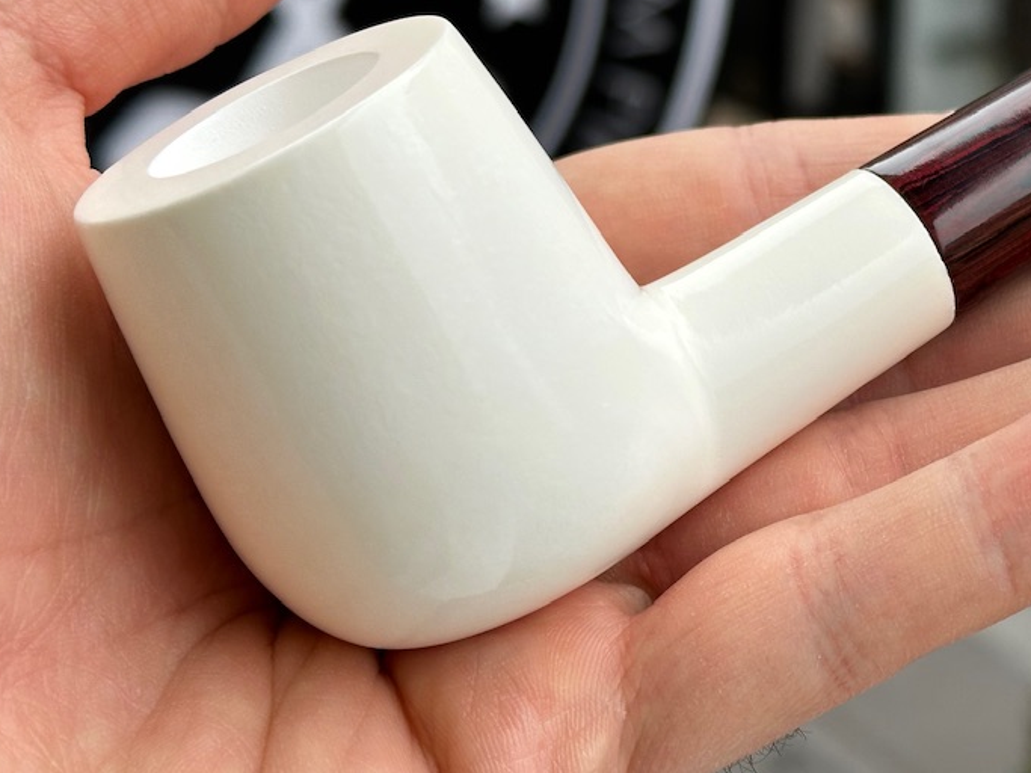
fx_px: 2680
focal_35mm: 90
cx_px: 871
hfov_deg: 21.4
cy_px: 290
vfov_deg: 16.4
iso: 64
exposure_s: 1/541
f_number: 1.78
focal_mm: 6.86
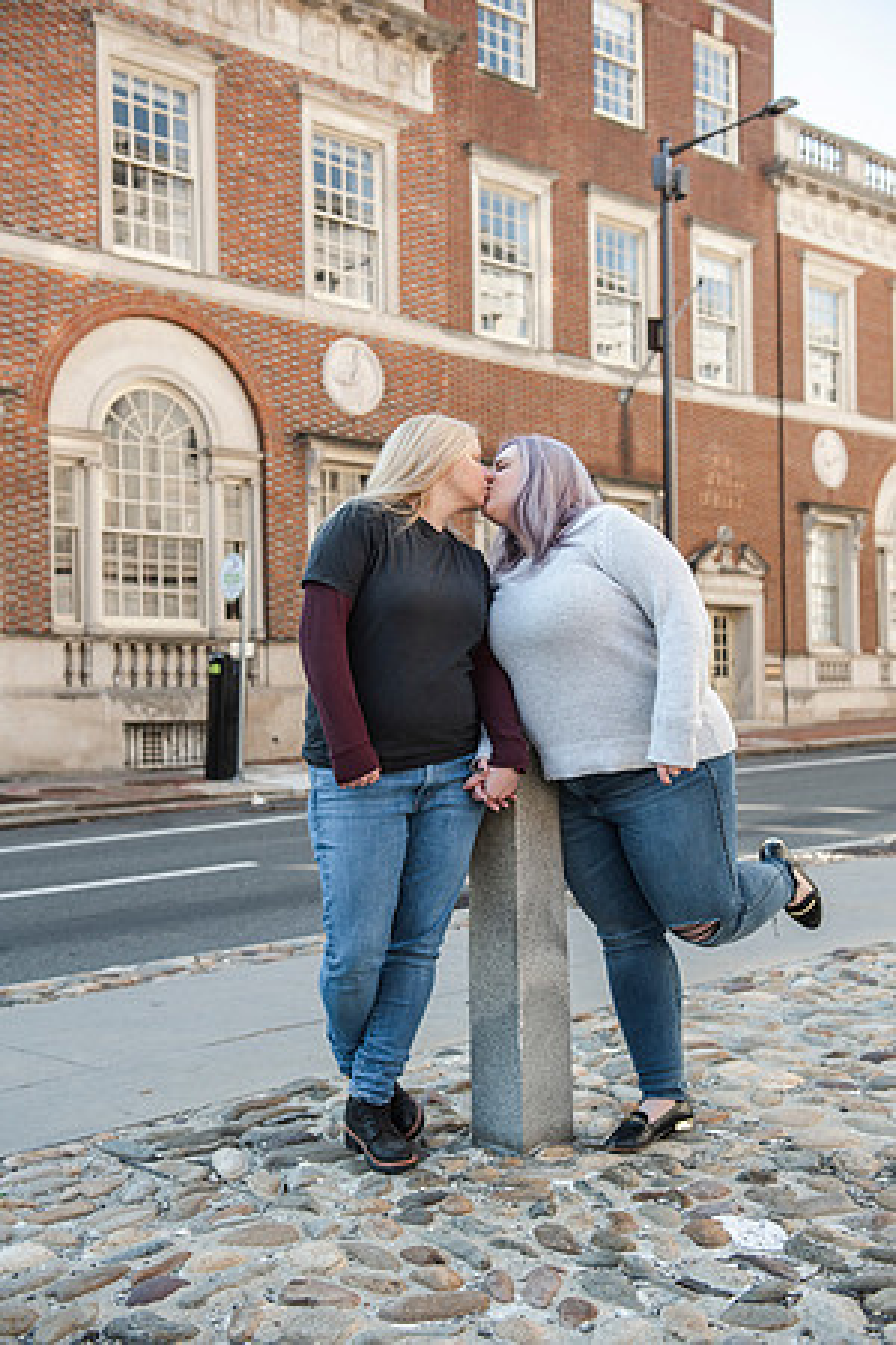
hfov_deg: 33.4
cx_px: 448
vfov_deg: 48.5
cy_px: 672
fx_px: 1493
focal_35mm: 40
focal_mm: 40
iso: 400
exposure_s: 1/1000
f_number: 4
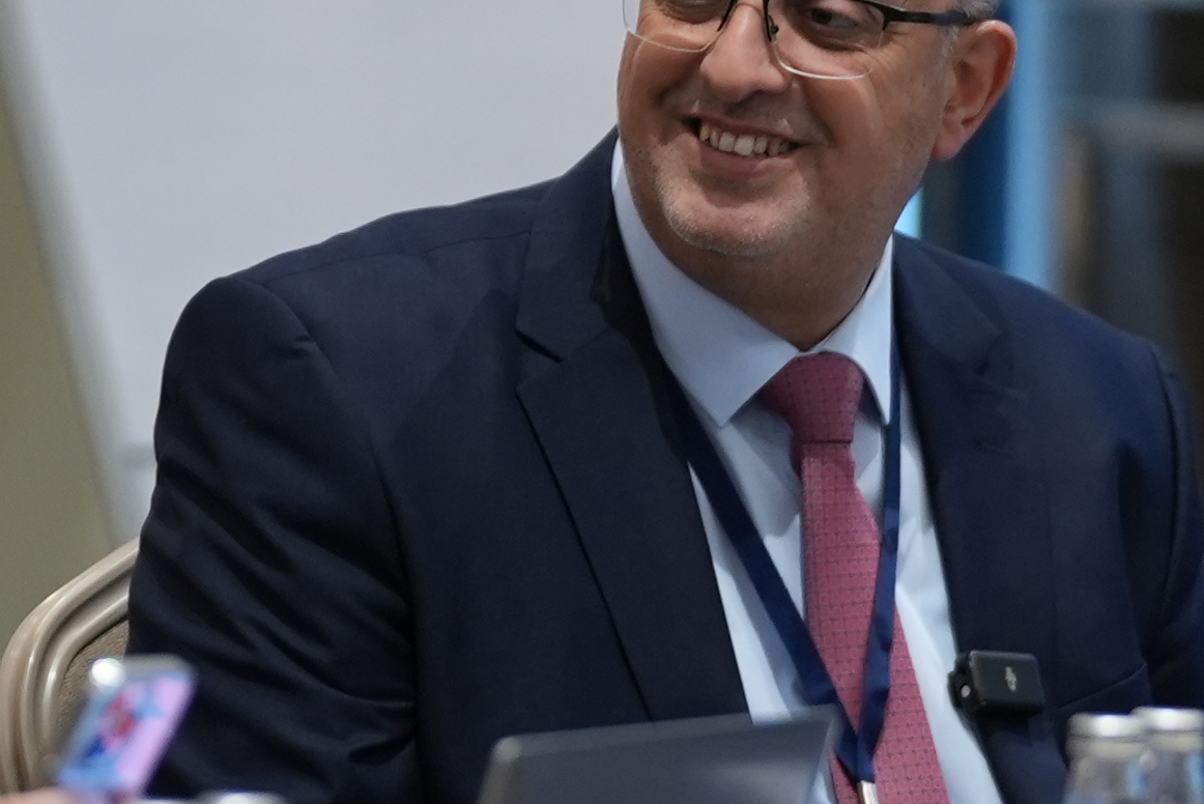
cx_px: 174
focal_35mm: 580
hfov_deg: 3.6
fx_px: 19407
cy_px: 662
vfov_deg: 2.4
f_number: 2.8
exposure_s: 1/80
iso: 2000
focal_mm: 159
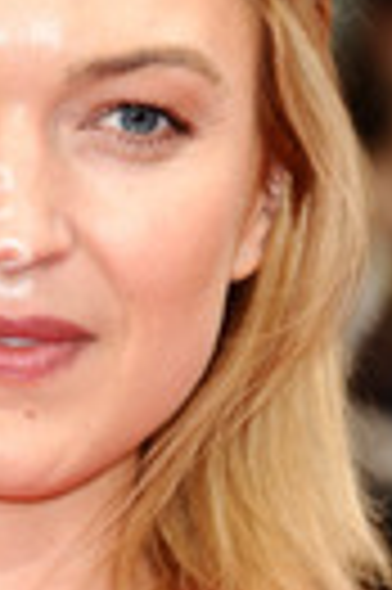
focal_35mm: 597
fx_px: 9776
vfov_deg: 3.5
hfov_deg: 2.3
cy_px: 495
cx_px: -65
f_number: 4.5
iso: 200
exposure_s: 1/200
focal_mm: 130
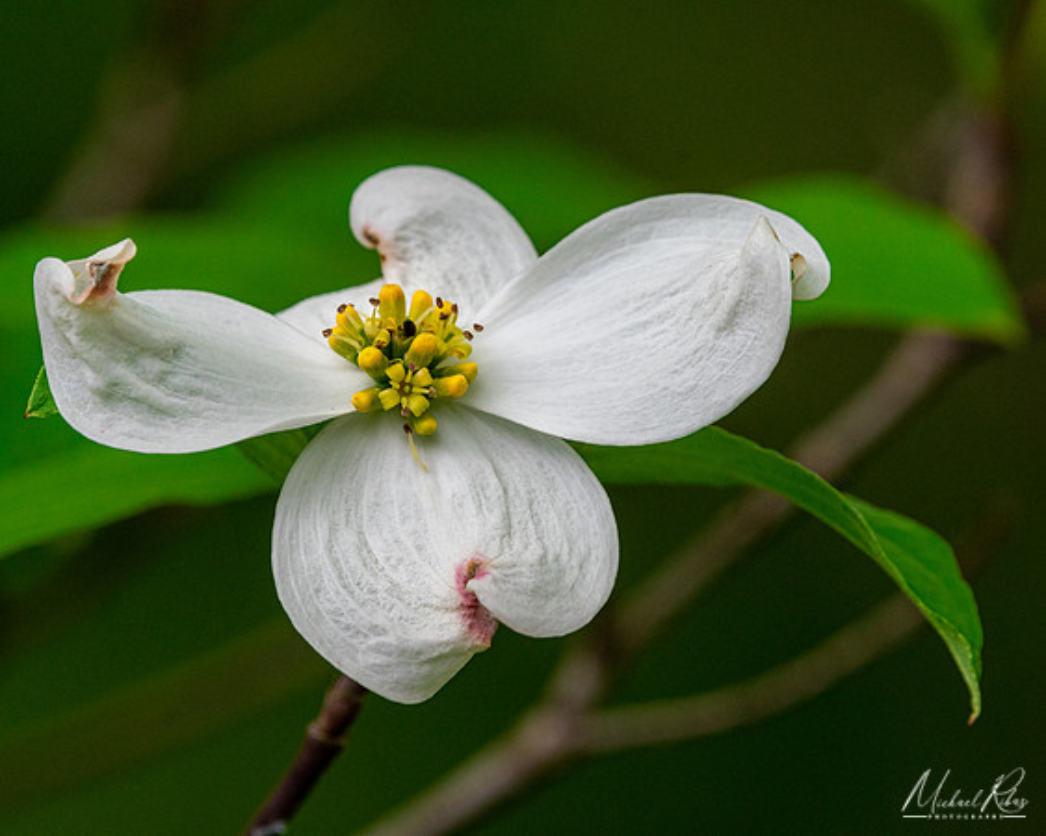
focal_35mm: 676
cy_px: 418
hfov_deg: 2.9
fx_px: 20911
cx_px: 558
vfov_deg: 2.3
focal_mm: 400
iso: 1000
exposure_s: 1/200
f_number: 8
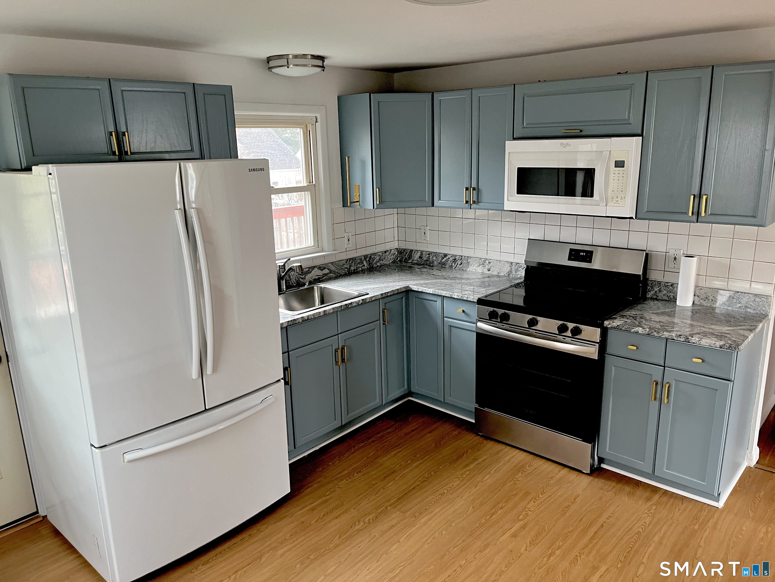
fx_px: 582
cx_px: 388
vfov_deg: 53.1
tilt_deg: -14.0
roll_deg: +0.7
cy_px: 291
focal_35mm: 26
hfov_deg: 67.3
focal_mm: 5.1
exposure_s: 1/88
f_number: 1.6
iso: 125
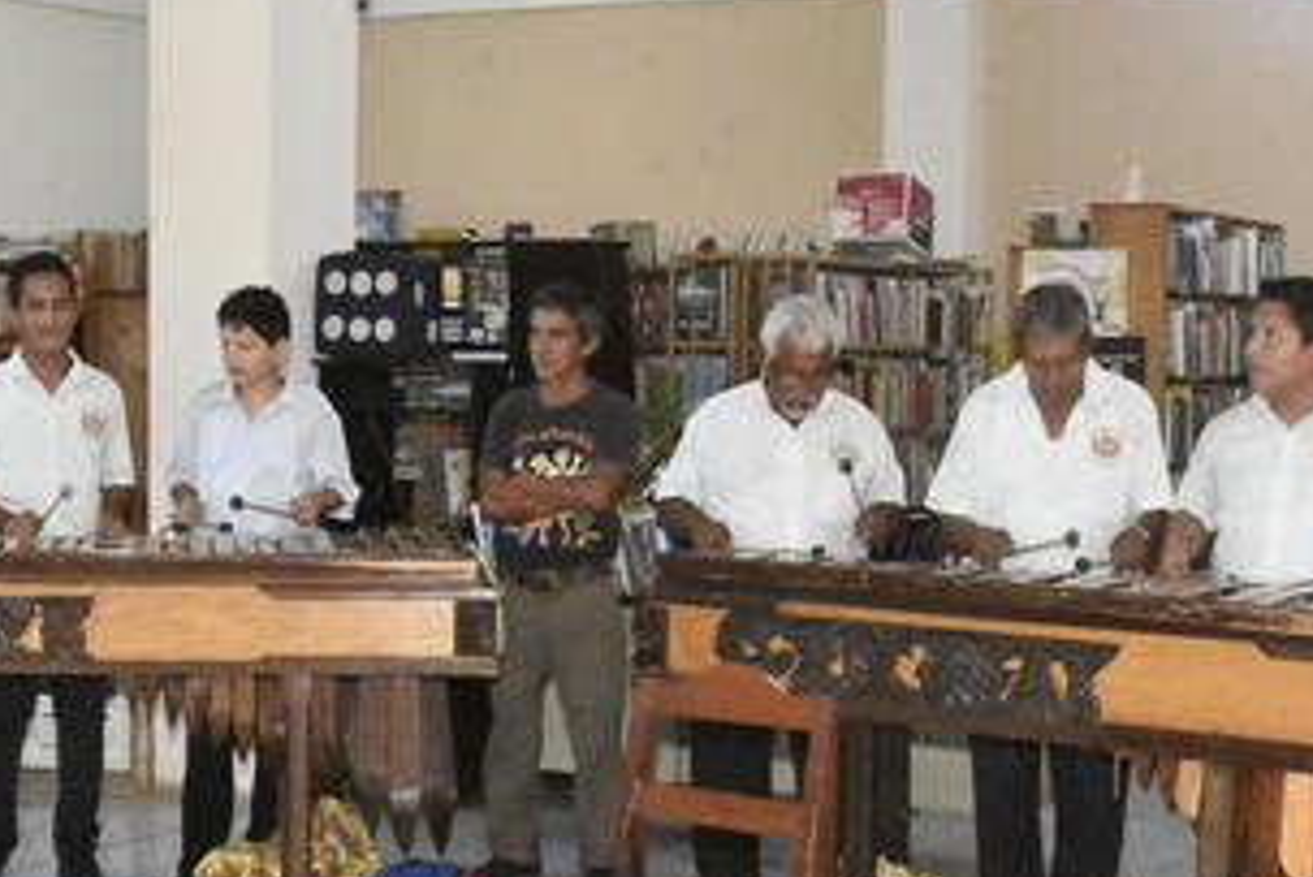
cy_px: 592
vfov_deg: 19.7
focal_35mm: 69
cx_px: 708
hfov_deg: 29.2
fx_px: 2518
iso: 20000
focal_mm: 28
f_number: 16
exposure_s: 1/80
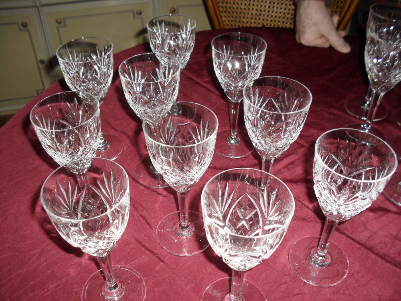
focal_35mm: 35
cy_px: 150
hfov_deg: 52.6
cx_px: 200
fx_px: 405
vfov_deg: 40.7
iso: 200
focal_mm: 6.3
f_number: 3.2
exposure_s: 1/45
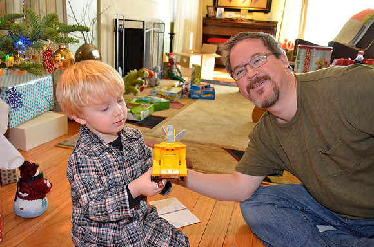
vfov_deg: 41.5
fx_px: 327
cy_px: 124
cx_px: 187
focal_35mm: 32
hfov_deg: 59.6
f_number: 4
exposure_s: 1/60
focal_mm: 21
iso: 800
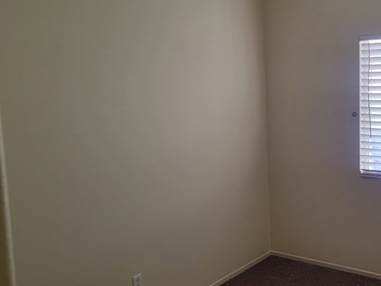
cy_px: 146
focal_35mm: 43
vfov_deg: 33.6
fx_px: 473
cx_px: 296
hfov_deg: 42.2
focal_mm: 6.7
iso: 160
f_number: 1.8
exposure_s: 1/60
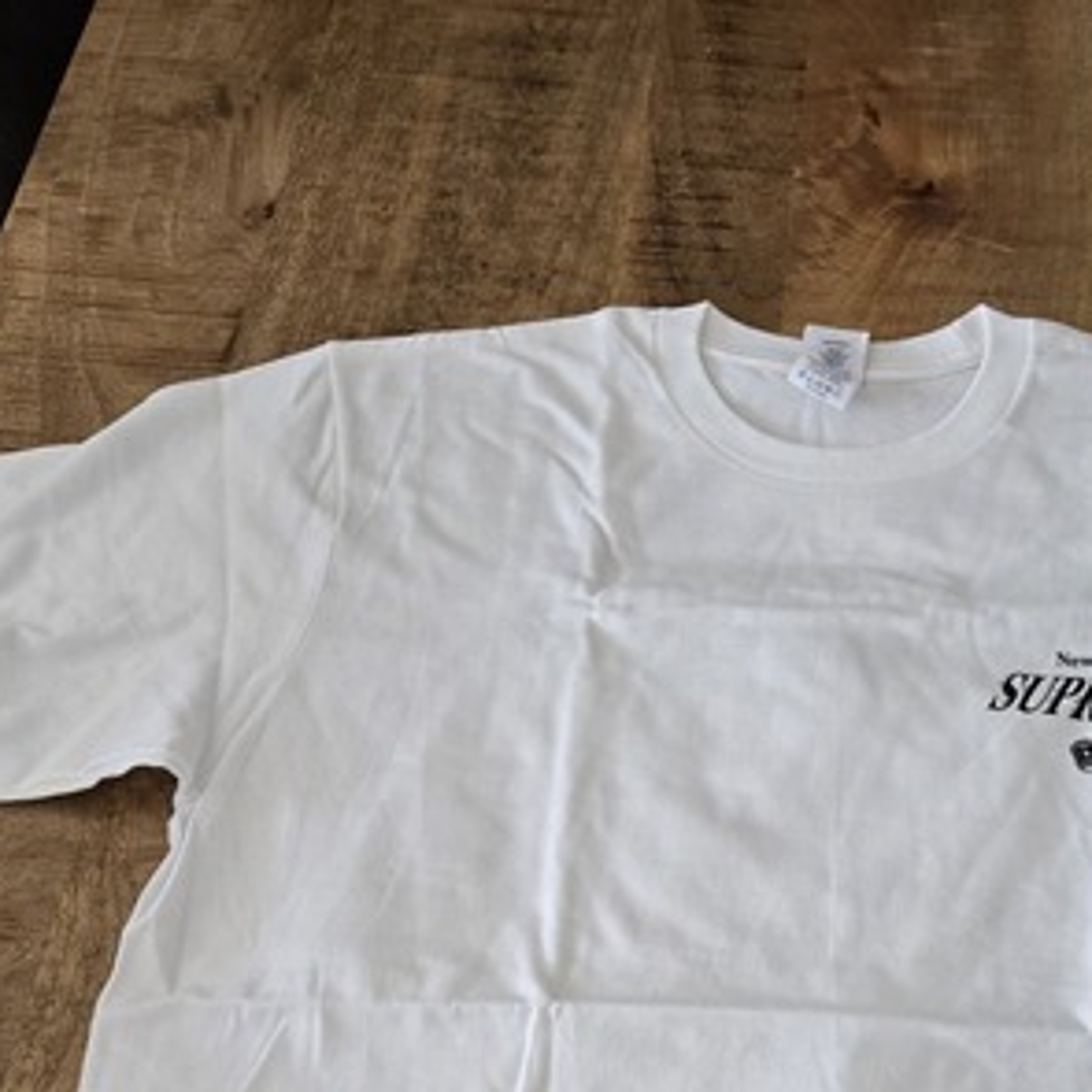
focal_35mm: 47
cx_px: 840
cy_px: 998
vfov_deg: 34.0
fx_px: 1677
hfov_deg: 35.1
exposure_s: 1/100
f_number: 1.8
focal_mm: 5.4
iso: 250
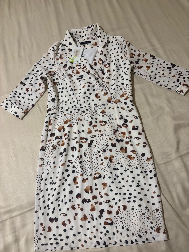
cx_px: 94
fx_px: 189
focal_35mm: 26
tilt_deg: -70.3
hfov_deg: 53.1
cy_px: 126
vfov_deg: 67.3
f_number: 1.6
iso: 125
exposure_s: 1/82
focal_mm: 5.96
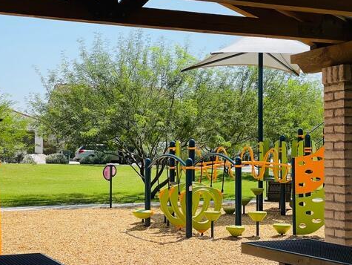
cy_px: 135
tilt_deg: +2.5
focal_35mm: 70
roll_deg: +0.4
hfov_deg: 27.8
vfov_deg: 21.0
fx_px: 712
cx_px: 183
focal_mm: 6
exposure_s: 1/1453
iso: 25
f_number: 2
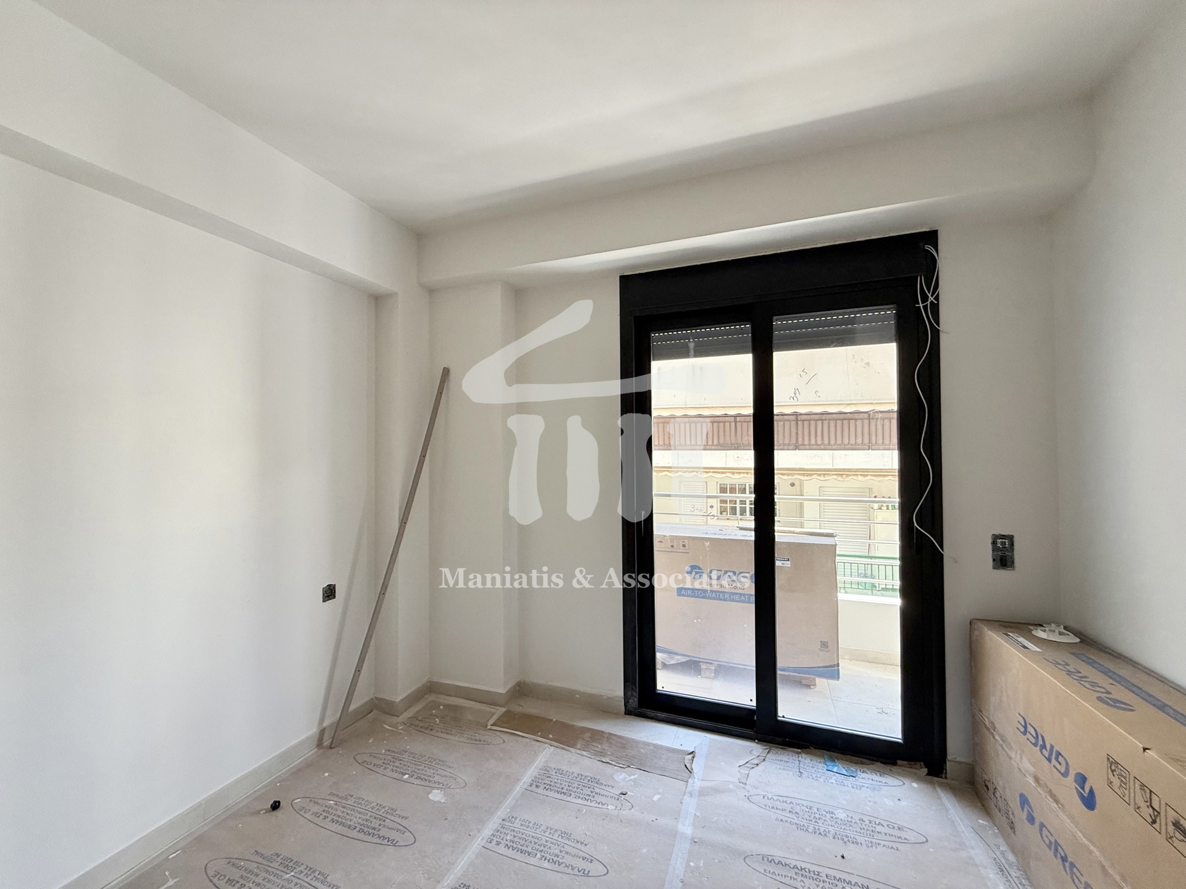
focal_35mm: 14
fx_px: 480
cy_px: 444
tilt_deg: +0.2
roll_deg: +0.0
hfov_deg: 102.1
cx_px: 593
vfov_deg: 85.7
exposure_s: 1/99
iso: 100
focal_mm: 2.22
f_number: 2.2
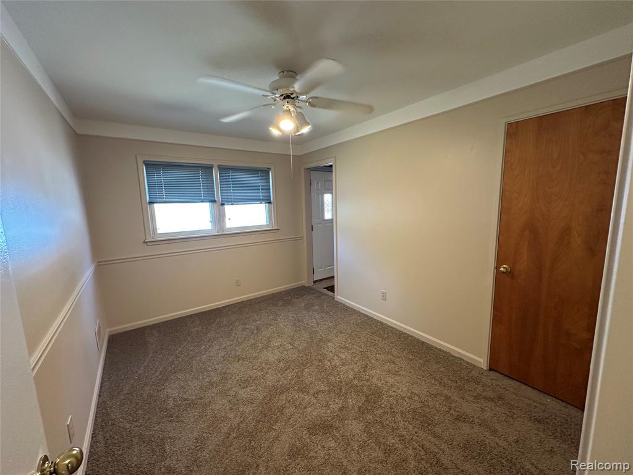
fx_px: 256
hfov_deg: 102.1
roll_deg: +1.1
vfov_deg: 85.7
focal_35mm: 14
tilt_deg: -8.0
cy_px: 238
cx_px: 316
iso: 200
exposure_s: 1/60
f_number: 2.2
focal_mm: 2.22
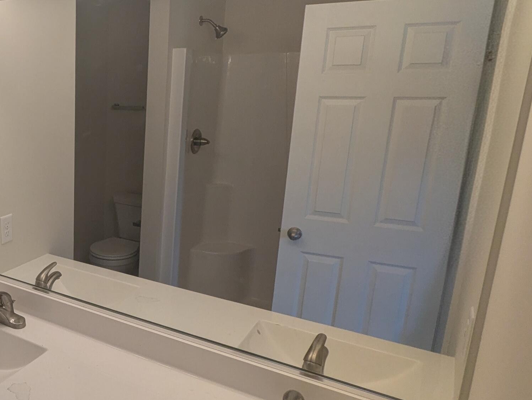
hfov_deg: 49.5
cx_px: 39
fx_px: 492
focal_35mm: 32
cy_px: 201
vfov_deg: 44.3
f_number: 2.2
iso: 38
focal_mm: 2.35
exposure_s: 1/120
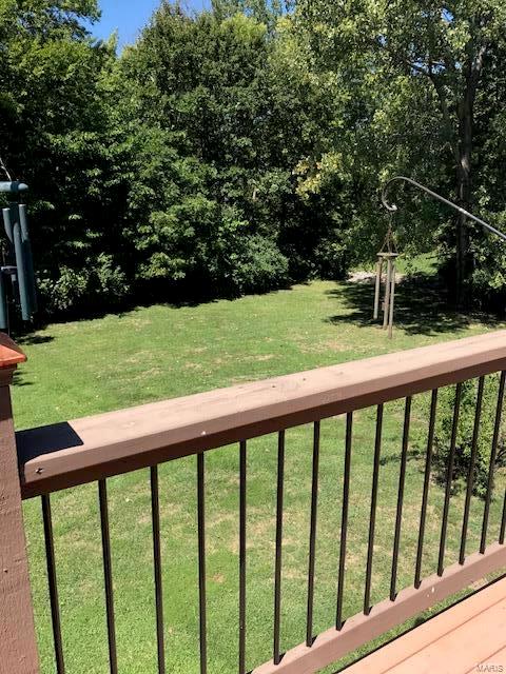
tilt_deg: -14.0
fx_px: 546
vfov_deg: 63.4
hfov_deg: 49.7
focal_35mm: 28
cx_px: 253
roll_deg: +0.1
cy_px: 337
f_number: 1.8
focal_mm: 3.99
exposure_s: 1/1198
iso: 20
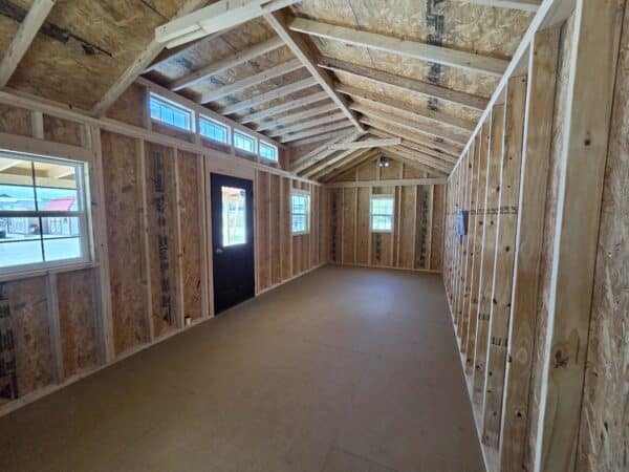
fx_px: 236
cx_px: 314
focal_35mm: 13
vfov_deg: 89.9
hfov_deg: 106.2
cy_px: 236
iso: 640
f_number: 2.2
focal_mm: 2.2
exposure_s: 1/359
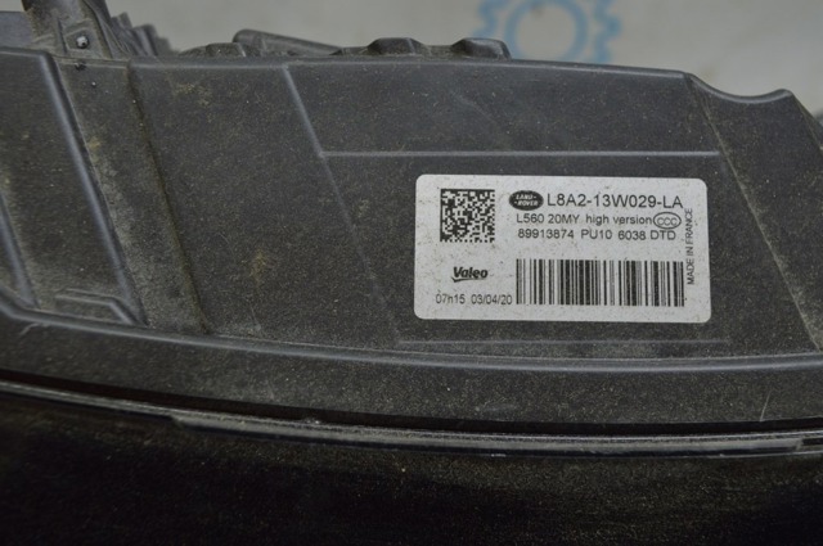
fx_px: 822
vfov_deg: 36.8
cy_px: 273
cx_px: 412
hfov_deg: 53.2
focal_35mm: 36
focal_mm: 24
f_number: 5.6
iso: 400
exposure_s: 1/40
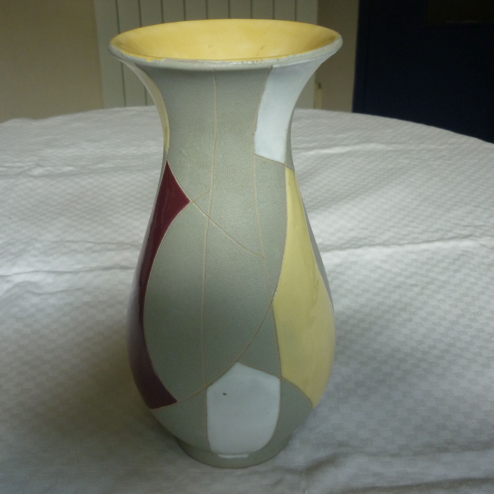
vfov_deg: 42.8
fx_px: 630
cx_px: 231
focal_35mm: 39
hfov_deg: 42.8
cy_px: 247
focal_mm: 5.5
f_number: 2.8
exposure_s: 1/30
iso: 200
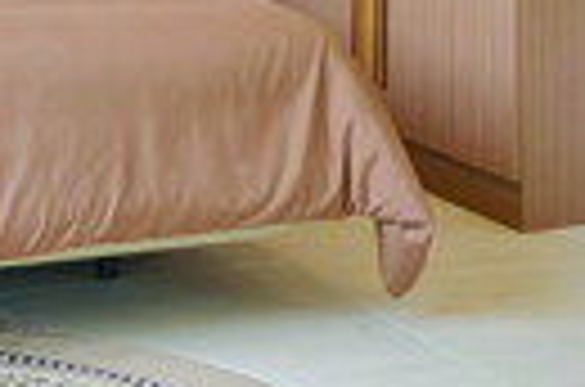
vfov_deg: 11.2
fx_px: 1799
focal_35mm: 111
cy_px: -360
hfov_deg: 17.2
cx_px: -207
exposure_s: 1/125
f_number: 3.5
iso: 400
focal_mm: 16
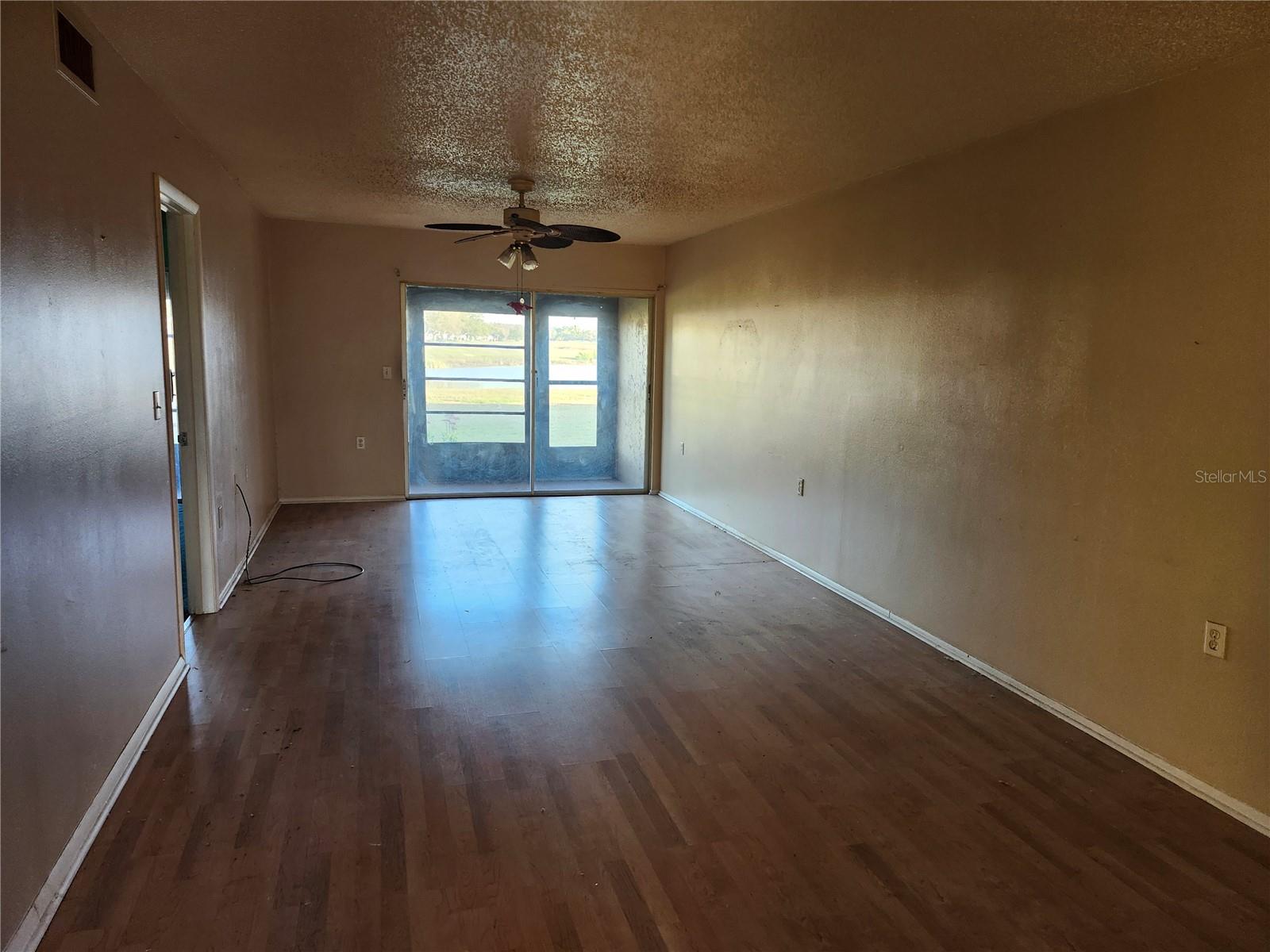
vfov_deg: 58.9
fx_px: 844
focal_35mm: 23
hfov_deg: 73.9
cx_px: 635
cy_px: 476
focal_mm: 5.54
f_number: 1.8
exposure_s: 1/120
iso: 320
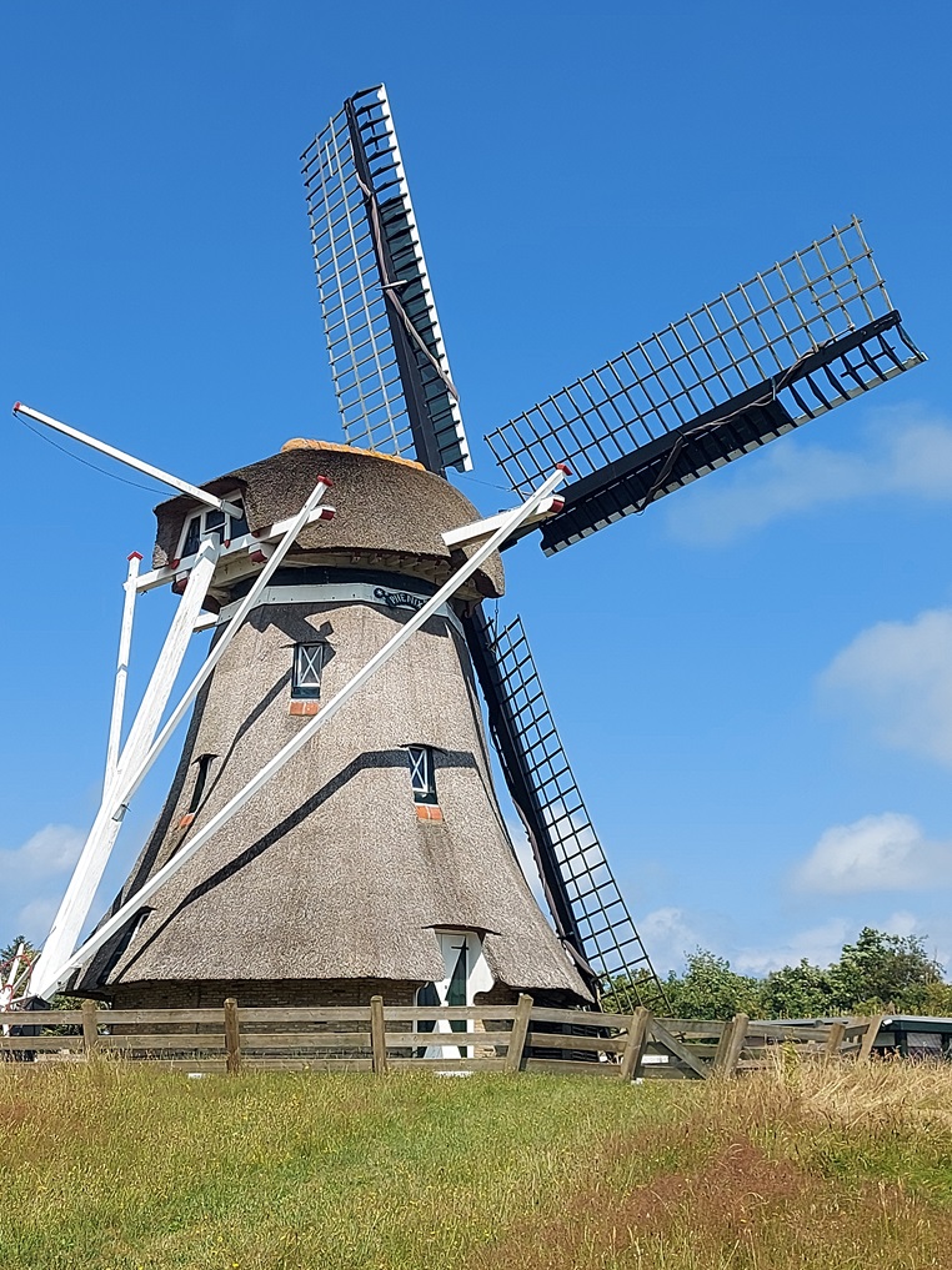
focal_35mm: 24
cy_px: 635
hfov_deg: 56.8
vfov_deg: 71.6
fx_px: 881
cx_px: 476
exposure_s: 1/1209
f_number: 1.8
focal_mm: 5.23
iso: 32
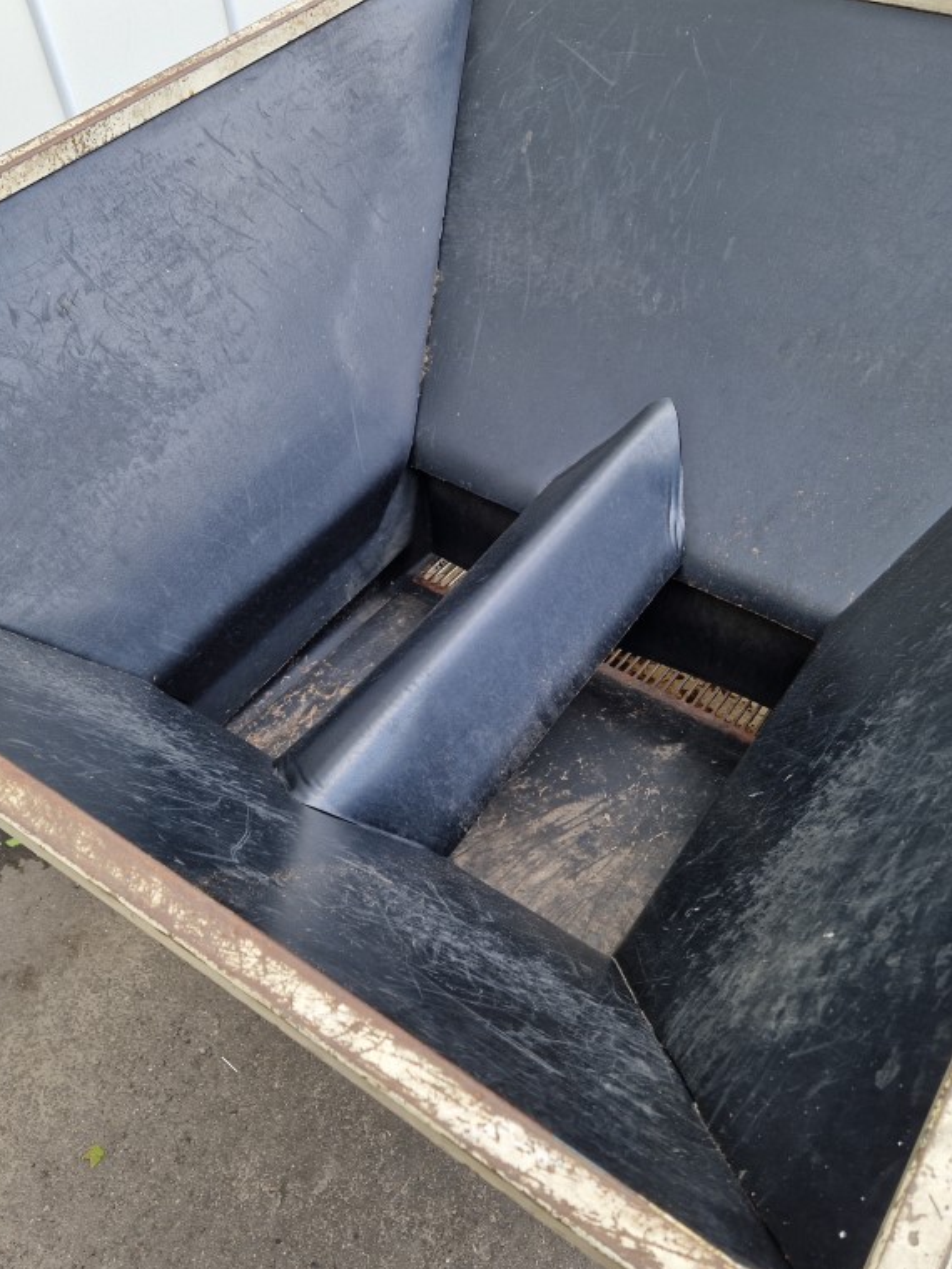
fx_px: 1137
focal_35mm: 31
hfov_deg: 45.4
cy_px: 640
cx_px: 499
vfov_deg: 58.4
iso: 50
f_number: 1.8
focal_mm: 5.4
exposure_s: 1/364
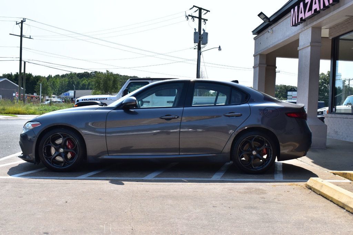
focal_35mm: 42
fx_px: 412
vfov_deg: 31.9
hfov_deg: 46.4
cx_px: 176
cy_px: 118
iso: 360
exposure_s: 1/500
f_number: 11
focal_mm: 28
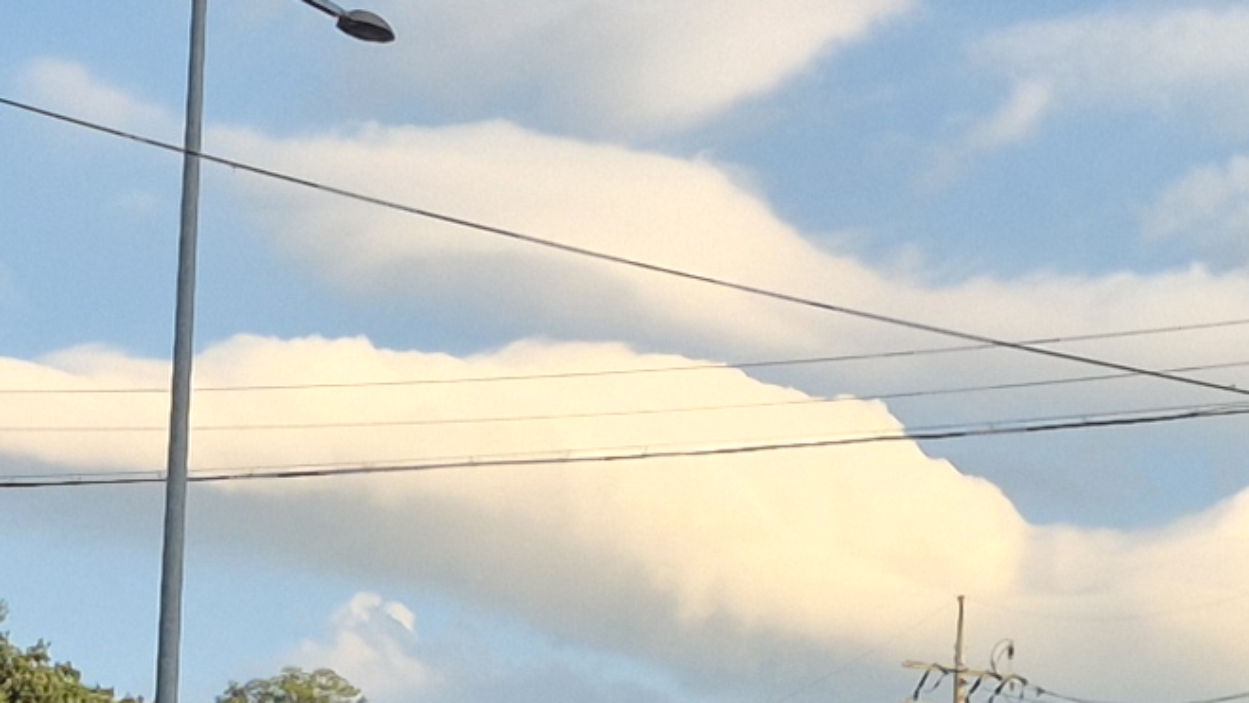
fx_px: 5035
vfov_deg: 7.9
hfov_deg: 14.1
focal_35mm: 152
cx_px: 411
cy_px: -89
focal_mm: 5.4
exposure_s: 1/600
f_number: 1.8
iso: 25
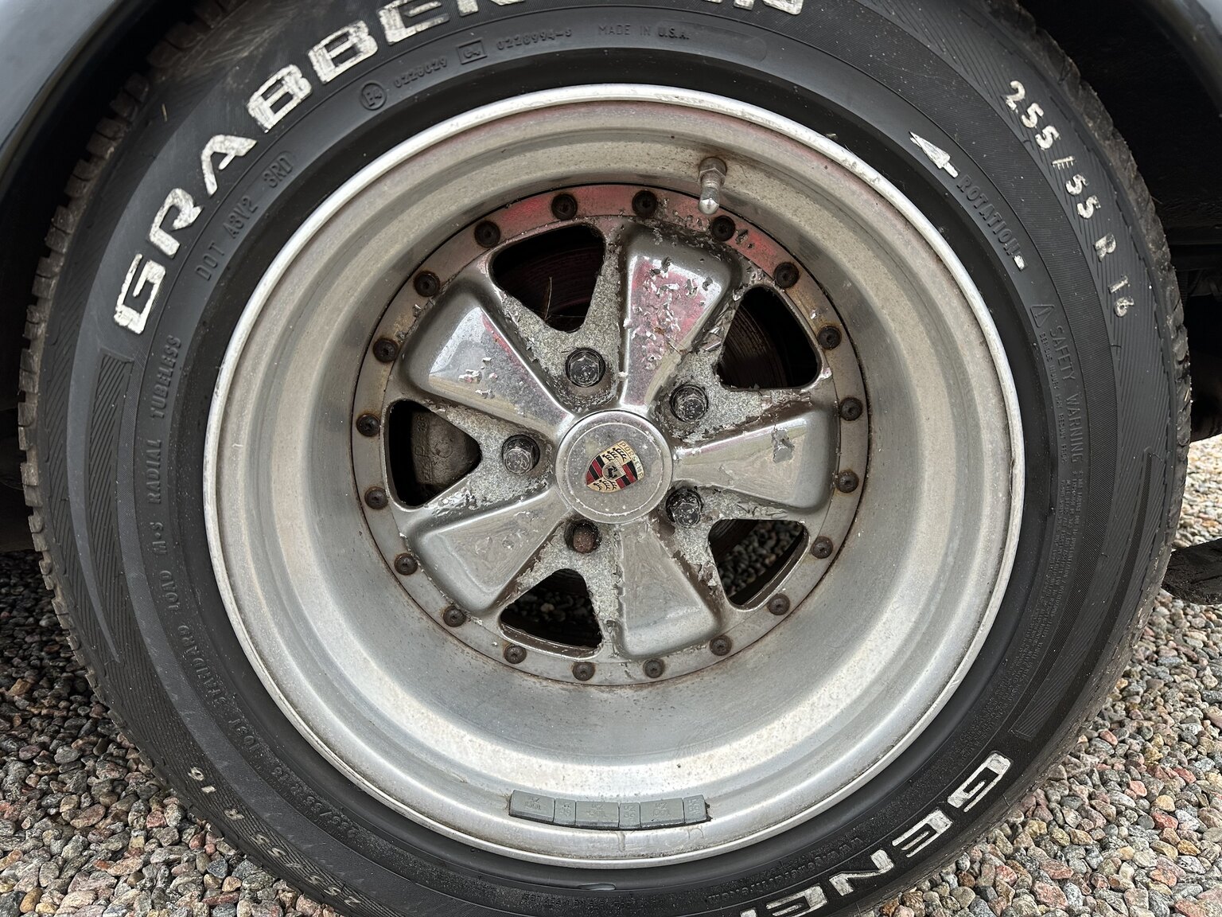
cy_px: 458
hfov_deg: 71.6
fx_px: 847
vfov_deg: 56.8
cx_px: 611
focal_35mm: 24
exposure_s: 1/121
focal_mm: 6.86
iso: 100
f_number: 1.78
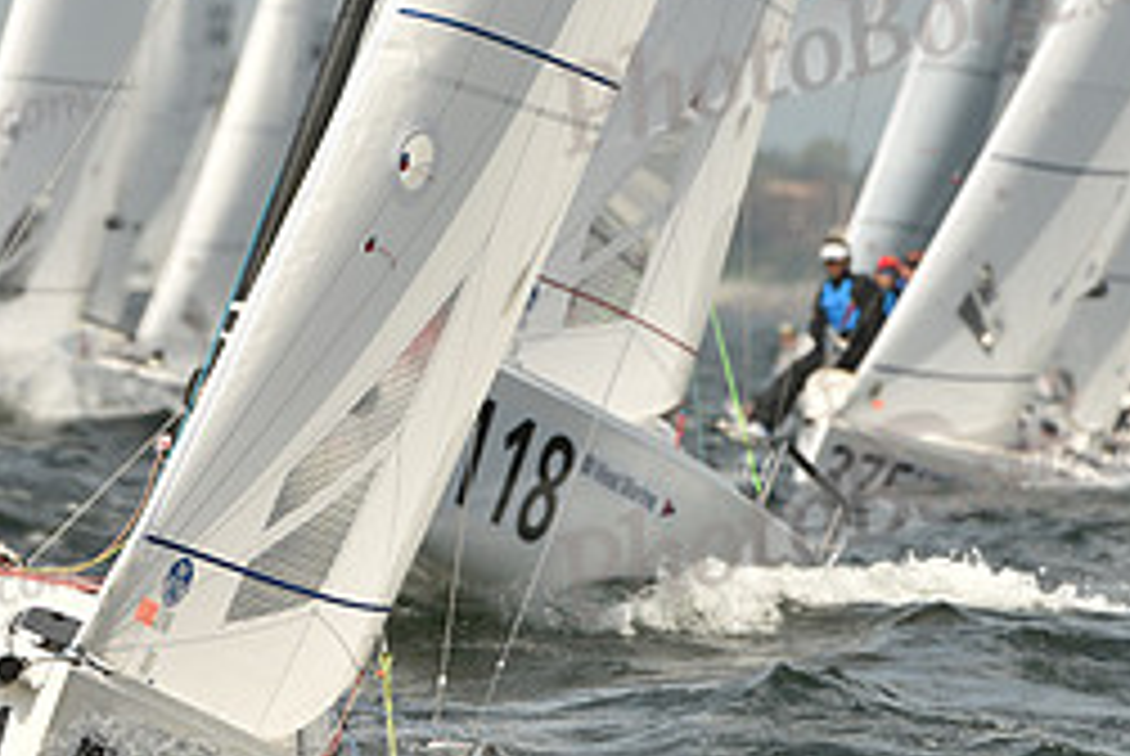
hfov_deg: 2.2
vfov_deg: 1.5
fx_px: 29005
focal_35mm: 923
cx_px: 329
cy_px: 335
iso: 320
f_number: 8
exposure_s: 1/1250
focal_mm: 400
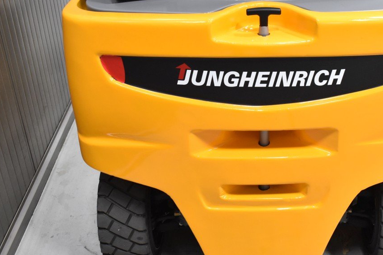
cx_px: 264
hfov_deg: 37.2
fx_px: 561
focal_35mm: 53
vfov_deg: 25.6
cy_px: 125
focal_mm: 25
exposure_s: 1/30
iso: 1600
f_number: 5
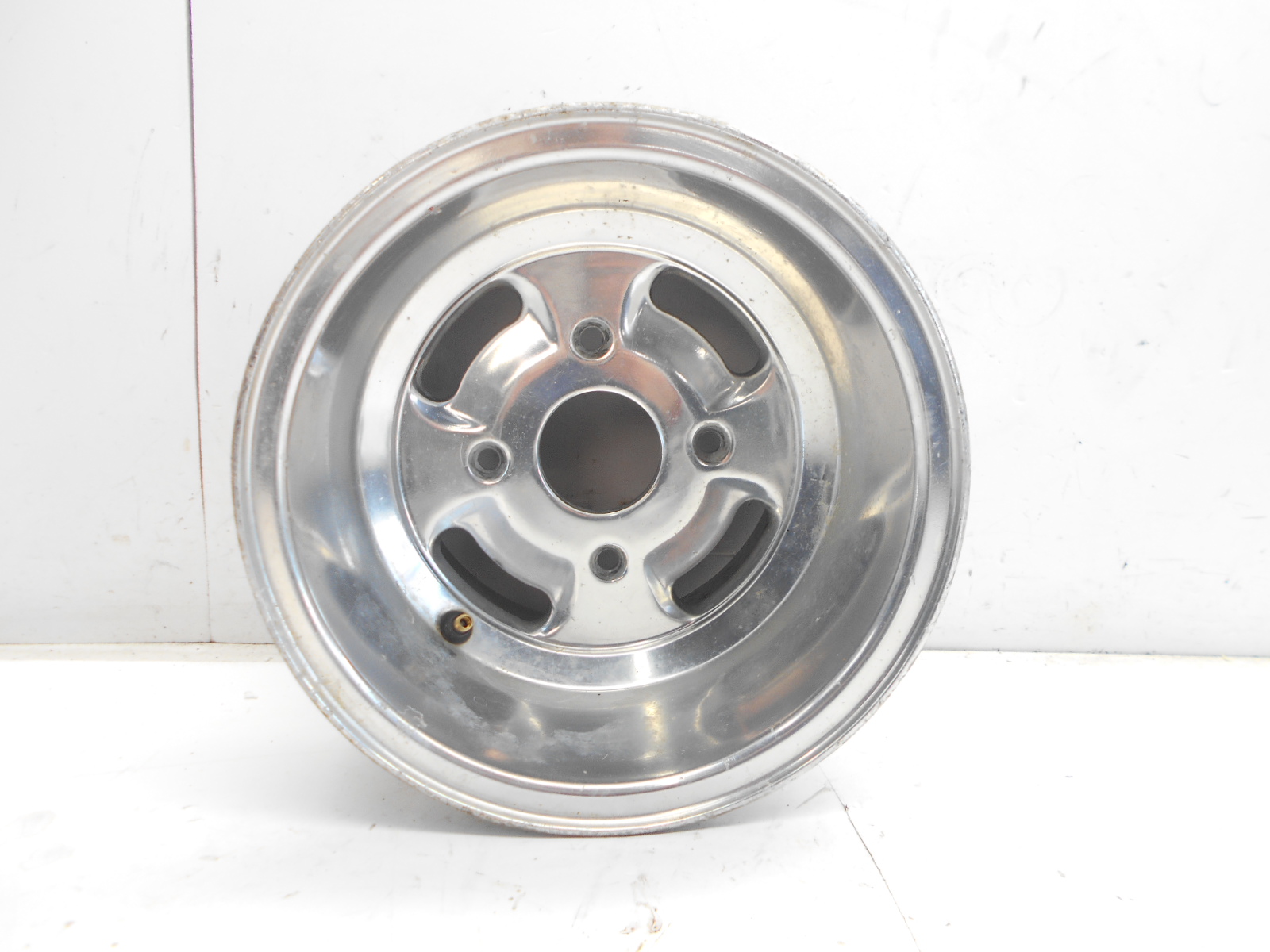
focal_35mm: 26
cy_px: 476
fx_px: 954
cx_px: 635
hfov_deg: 67.3
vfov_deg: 53.1
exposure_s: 1/30
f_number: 3.2
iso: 110
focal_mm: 4.6
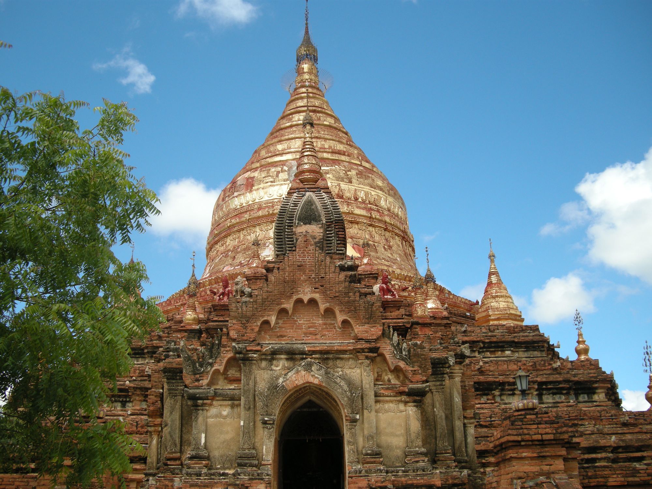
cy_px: 244
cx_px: 326
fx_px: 697
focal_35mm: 37
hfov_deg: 50.1
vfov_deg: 38.7
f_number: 2.8
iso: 64
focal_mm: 7.9
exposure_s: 1/775
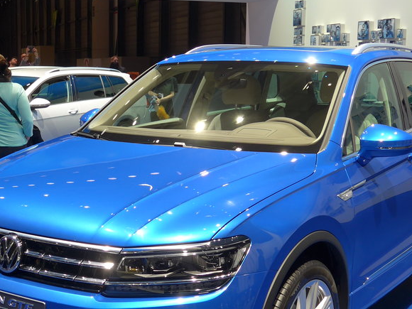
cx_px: 141
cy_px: 185
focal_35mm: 60
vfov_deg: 24.4
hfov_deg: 32.0
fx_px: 714
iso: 80
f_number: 2.5
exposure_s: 1/100
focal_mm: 6
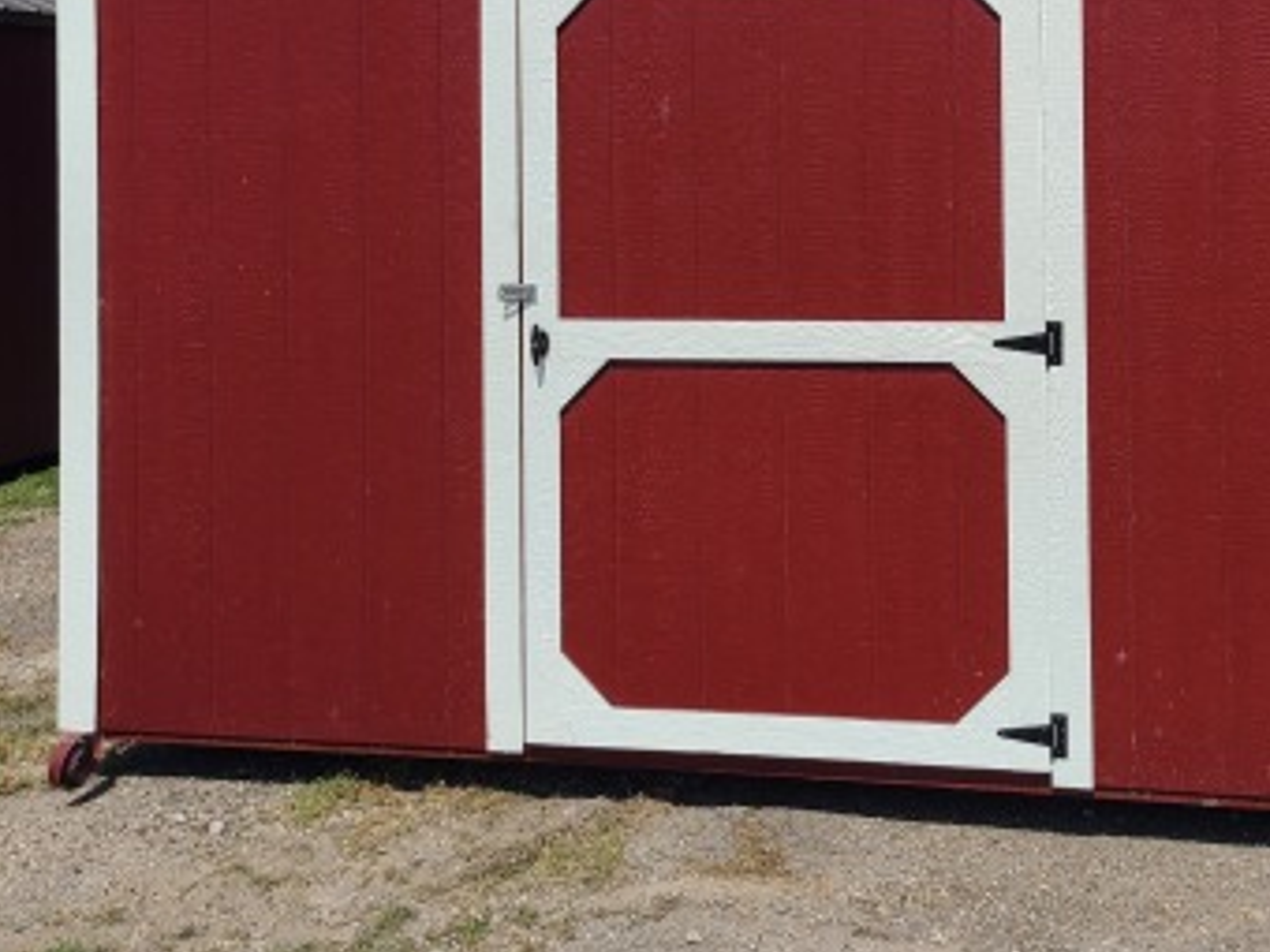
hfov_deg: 38.3
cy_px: 146
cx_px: 893
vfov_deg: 28.8
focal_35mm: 49
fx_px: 1798
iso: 40
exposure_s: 1/4781
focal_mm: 5.4
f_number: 1.8
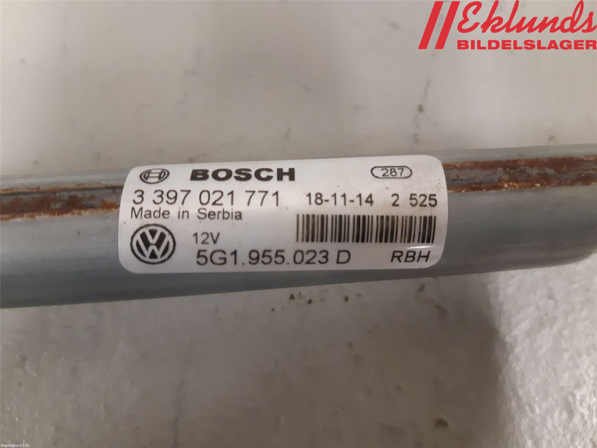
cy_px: 224
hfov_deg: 67.3
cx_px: 298
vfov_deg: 53.1
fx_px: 448
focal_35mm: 26
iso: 250
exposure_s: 1/33
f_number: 1.7
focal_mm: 3.93
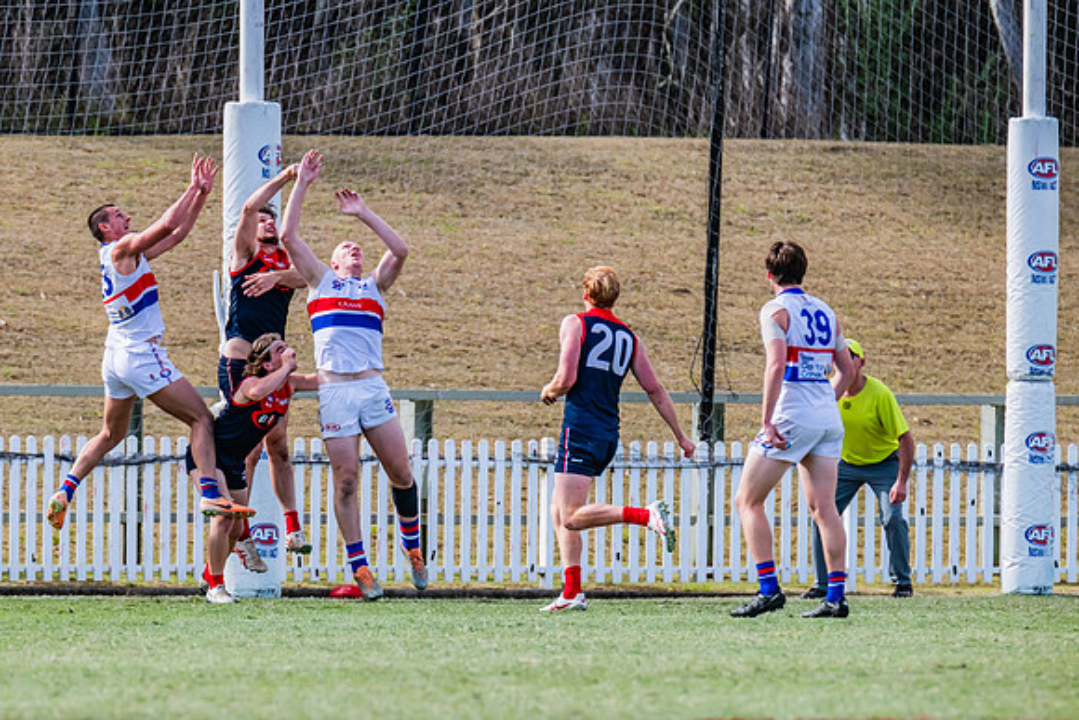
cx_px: 371
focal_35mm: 625
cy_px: 396
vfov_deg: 2.2
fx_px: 18745
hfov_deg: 3.3
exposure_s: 1/2000
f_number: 6.3
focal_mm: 420
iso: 800
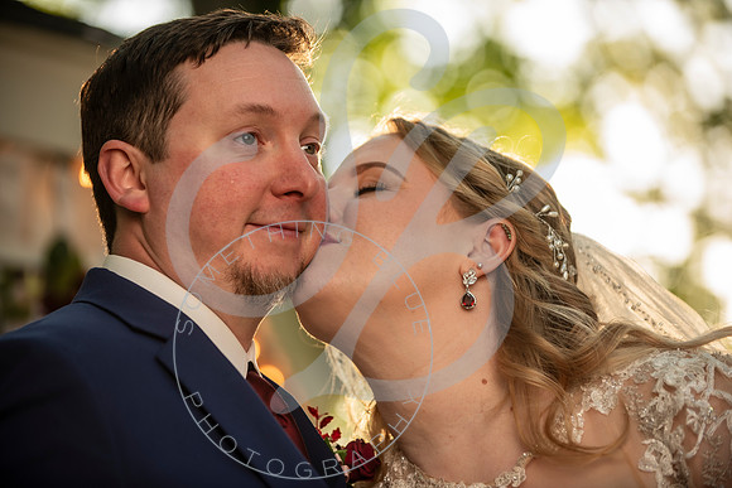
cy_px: 244
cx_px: 366
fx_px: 2644
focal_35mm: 130
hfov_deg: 15.8
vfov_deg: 10.6
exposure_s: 1/250
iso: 200
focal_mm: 130
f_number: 2.8
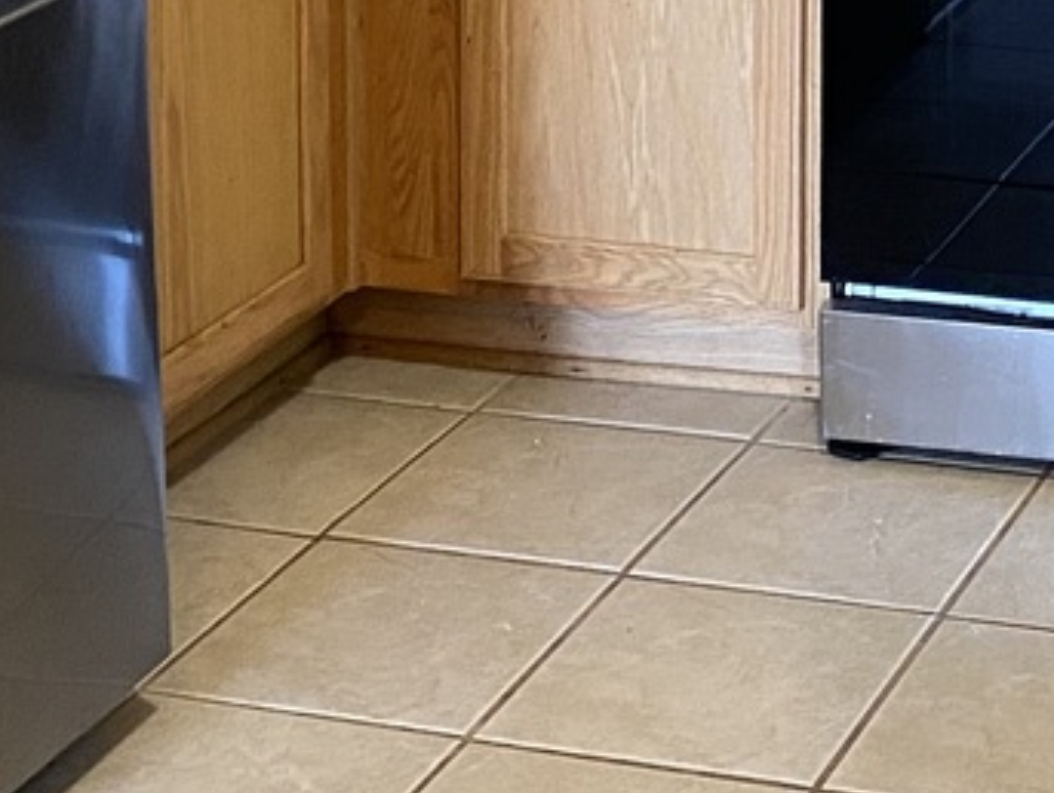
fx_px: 3322
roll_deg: -1.0
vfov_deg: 12.6
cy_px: -535
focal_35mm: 109
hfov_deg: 17.4
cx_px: 1174
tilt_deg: -8.4
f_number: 1.8
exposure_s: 1/40
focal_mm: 4.25
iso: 400
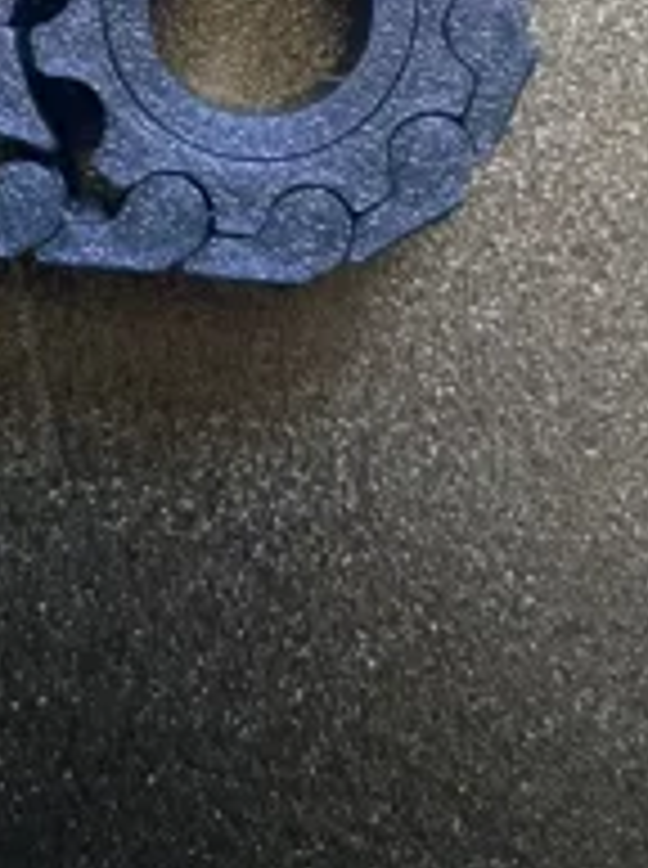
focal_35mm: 54
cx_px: 216
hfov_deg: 26.8
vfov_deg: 33.0
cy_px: 22
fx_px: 1352
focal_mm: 4.2
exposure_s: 1/42
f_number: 1.6
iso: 500
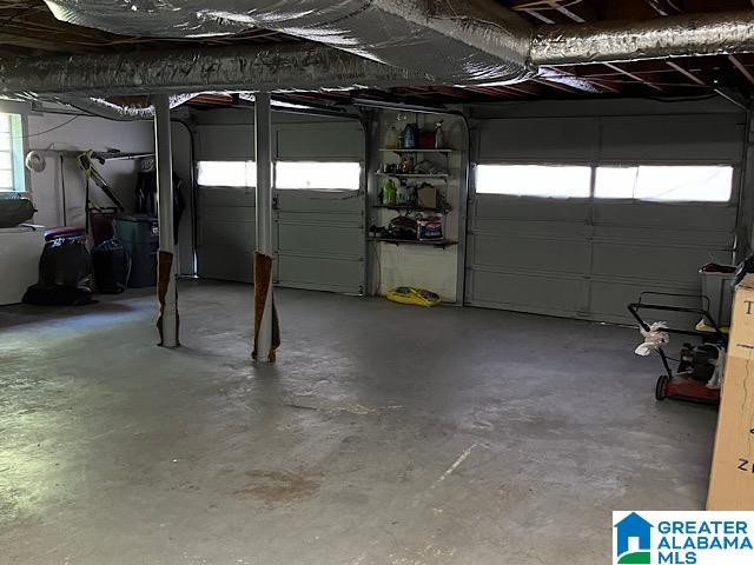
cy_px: 282
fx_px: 566
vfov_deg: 53.1
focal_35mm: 26
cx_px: 377
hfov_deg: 67.3
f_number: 1.6
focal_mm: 5.1
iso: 640
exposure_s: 1/30
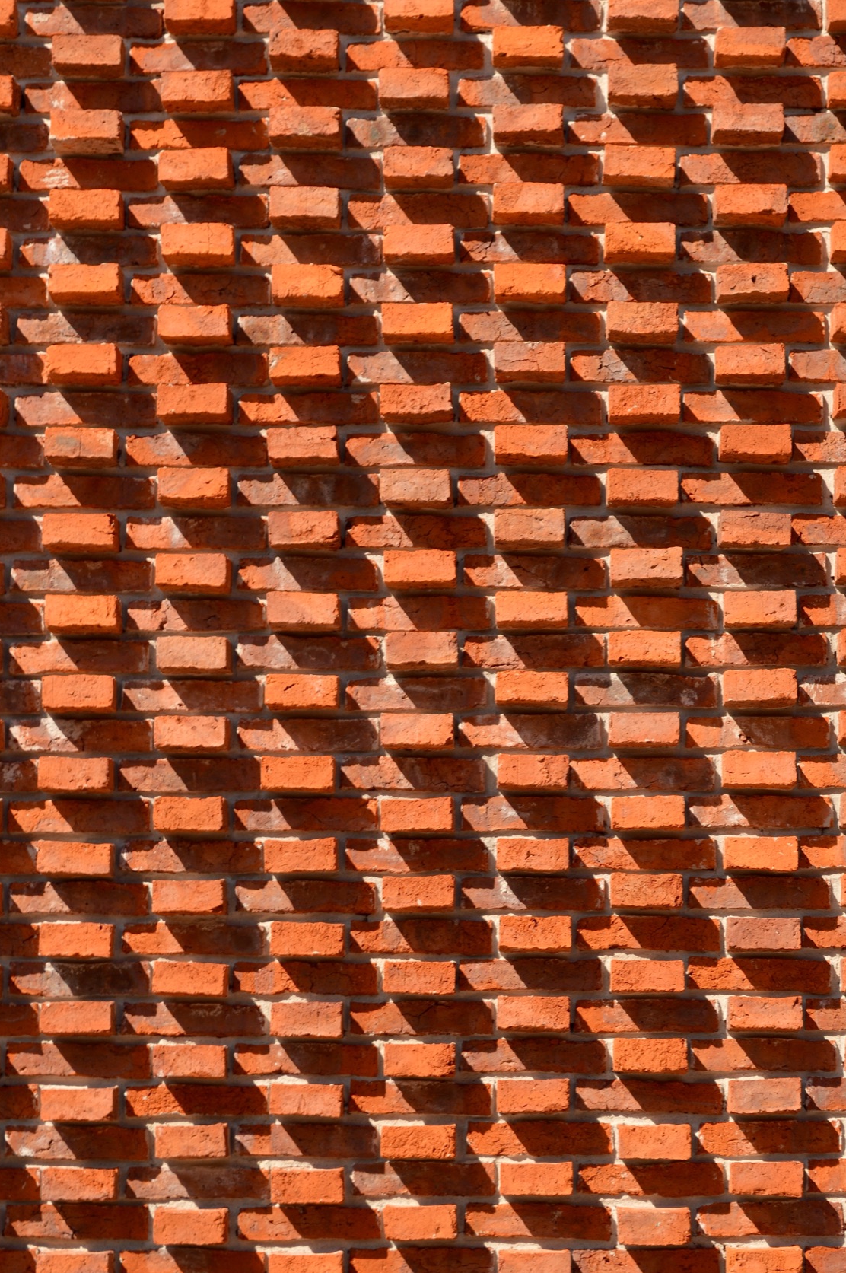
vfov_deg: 20.7
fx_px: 3483
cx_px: 464
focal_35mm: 99
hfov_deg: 13.8
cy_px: 613
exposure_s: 1/200
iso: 100
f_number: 7.1
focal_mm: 55
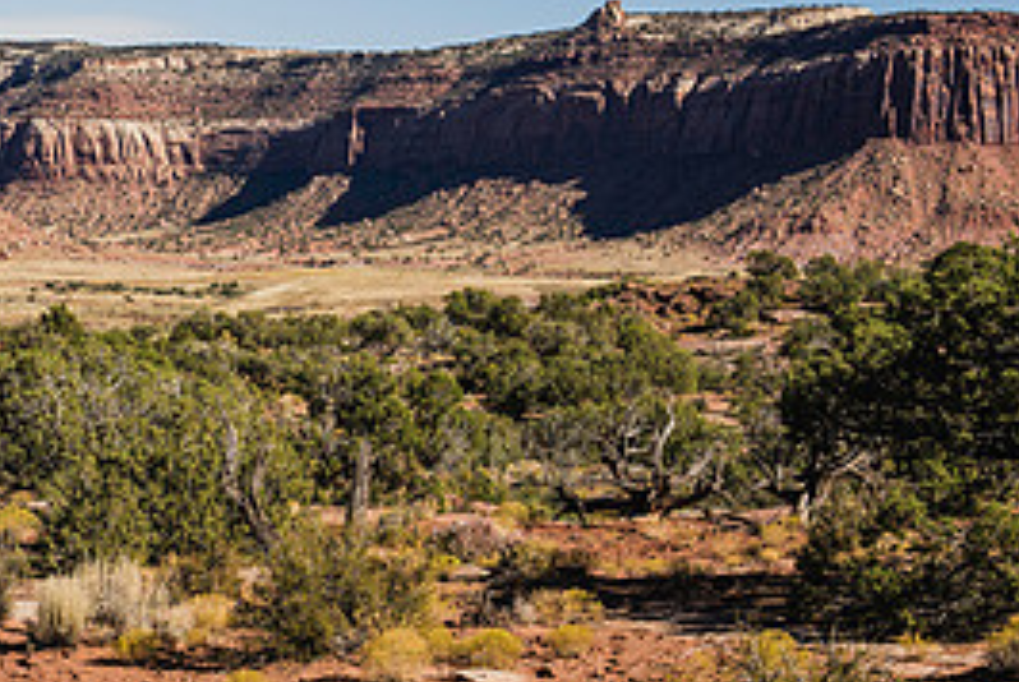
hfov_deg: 17.9
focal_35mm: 111
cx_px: -42
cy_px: 466
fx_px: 3145
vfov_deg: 12.4
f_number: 5
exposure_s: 1/1000
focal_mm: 51
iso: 100
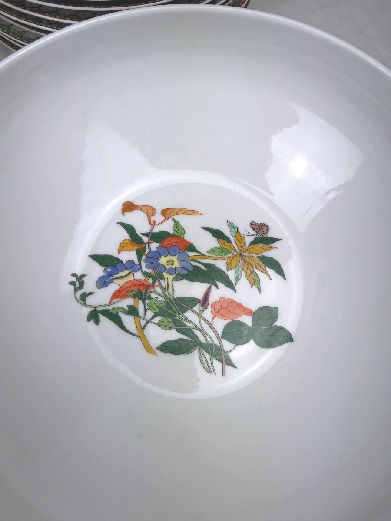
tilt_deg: -73.0
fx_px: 361
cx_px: 196
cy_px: 260
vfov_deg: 71.6
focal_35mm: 24
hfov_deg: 56.8
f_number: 2.2
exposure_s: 1/245
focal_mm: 2.22
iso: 40
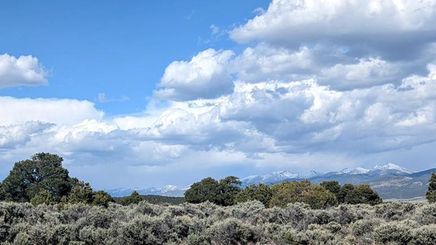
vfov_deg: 21.5
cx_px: 192
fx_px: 624
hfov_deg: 38.4
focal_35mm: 54
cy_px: 241
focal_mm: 6.9
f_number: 1.68
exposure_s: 1/2062
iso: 22
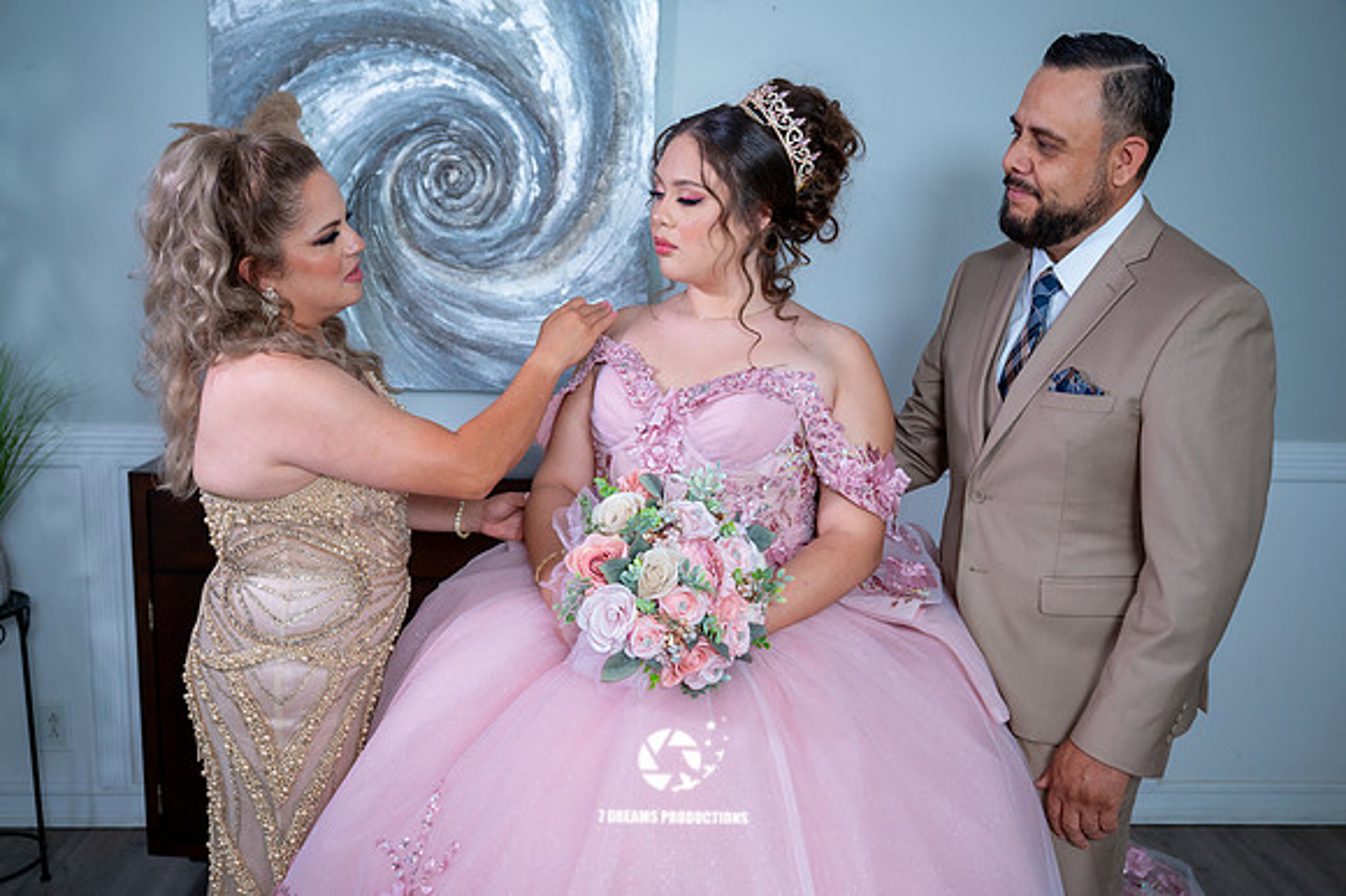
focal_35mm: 35
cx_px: 673
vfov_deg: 37.9
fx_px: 1305
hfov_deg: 54.6
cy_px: 448
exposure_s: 1/60
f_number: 4
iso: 1250
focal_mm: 34.5
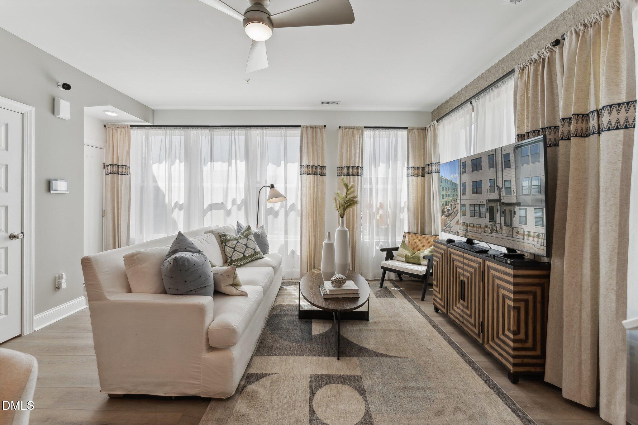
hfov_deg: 104.3
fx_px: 248
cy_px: 212
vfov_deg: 81.2
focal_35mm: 14
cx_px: 319
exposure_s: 1/60
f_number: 7.1
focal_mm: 14
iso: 100
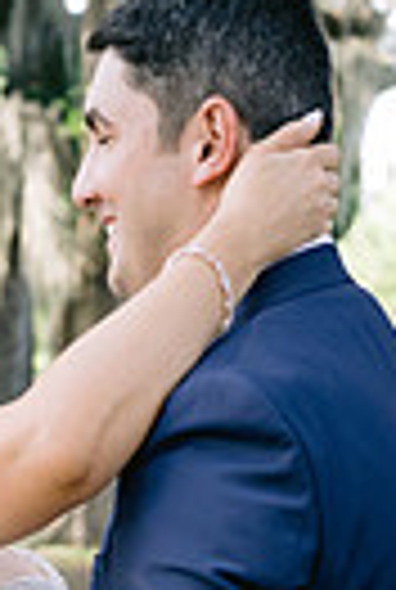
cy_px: 914
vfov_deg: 15.5
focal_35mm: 120
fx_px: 1969
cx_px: 40
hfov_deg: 11.4
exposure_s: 1/250
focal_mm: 35
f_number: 2.8
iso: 250
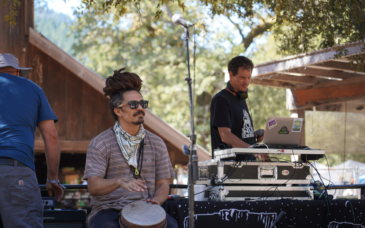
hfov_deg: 19.3
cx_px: 181
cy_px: 113
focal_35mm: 108
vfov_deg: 12.1
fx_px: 1074
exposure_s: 1/160
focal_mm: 105
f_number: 4
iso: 200
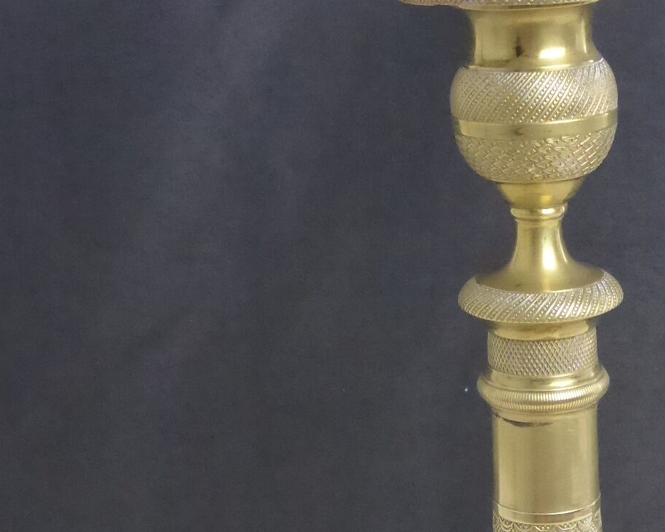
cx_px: 536
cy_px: 590
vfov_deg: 15.6
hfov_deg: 19.7
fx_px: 1890
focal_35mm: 96
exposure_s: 1/60
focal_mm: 7.9
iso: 1000
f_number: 4.1
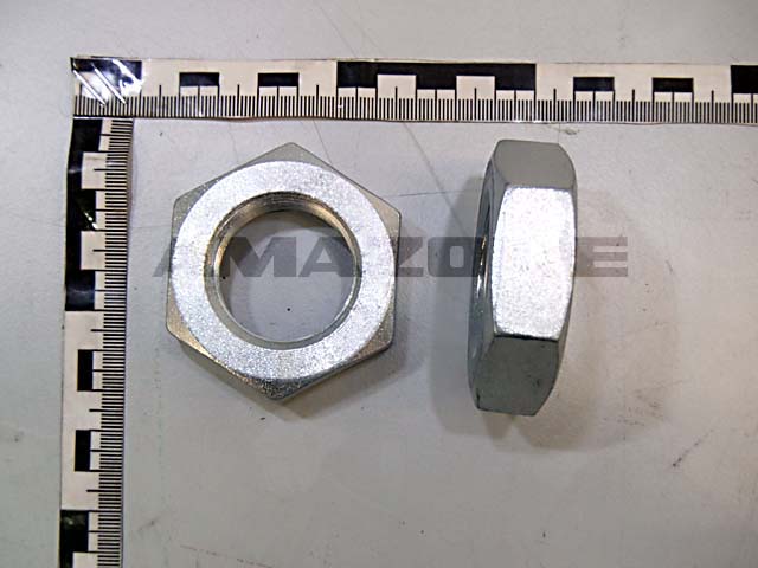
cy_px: 284
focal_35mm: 56
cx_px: 379
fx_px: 1226
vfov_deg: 26.1
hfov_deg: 34.3
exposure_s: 1/30
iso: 400
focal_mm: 10
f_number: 5.1
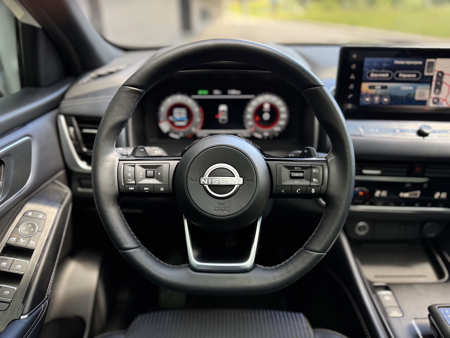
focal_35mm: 24
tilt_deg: -25.0
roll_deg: +1.5
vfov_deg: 56.8
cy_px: 169
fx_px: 312
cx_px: 225
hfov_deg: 71.6
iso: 100
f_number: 1.78
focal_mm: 6.76
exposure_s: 1/123
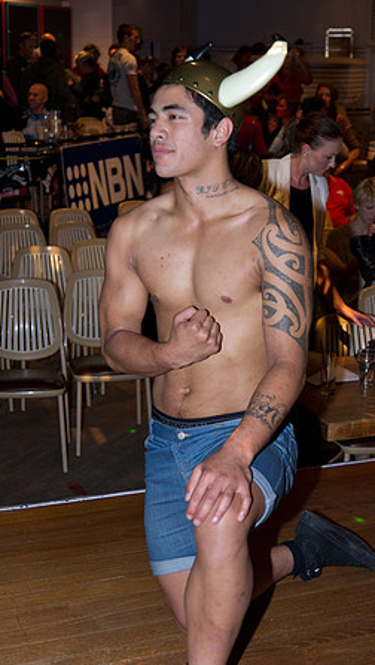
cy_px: 333
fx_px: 1059
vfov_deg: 34.9
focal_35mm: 60
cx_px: 200
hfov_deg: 20.1
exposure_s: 1/180
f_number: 2.8
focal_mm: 38.13
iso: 1600
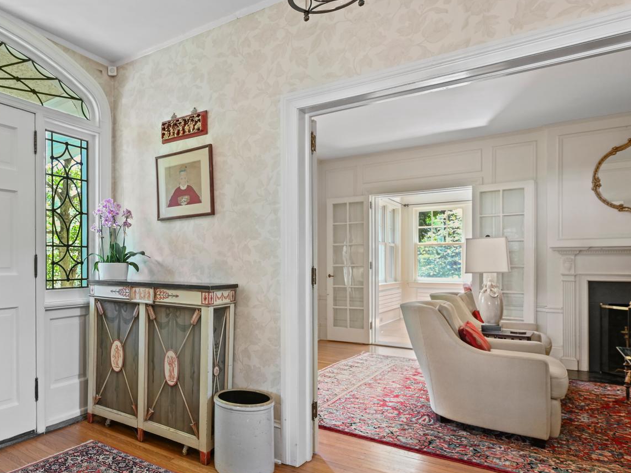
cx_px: 168
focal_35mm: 24
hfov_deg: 67.6
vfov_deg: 56.6
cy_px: 264
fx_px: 437
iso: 400
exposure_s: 1/4
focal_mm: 14
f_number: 7.1
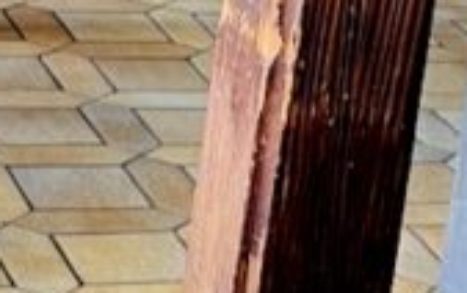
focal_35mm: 167
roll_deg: -9.6
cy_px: -91
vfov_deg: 7.8
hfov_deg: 12.5
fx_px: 2128
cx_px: 362
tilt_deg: -10.0
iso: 125
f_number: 1.6
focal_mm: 5.1
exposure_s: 1/50
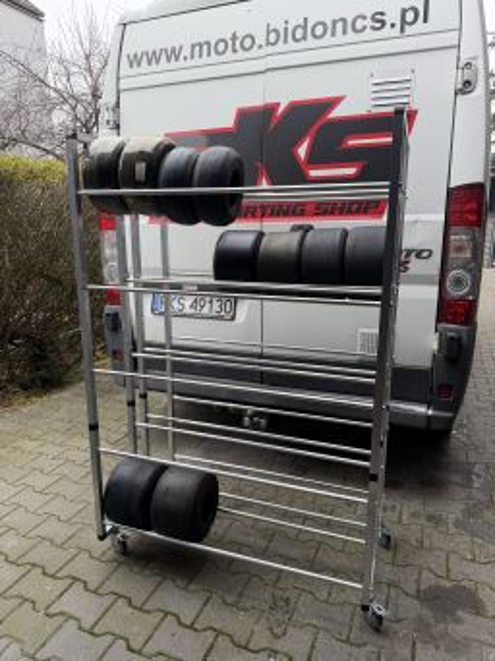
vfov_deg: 71.6
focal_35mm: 24
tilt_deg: -13.7
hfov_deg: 56.8
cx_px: 248
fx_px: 458
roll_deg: +0.6
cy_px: 330
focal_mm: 6.76
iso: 64
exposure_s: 1/137
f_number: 1.78
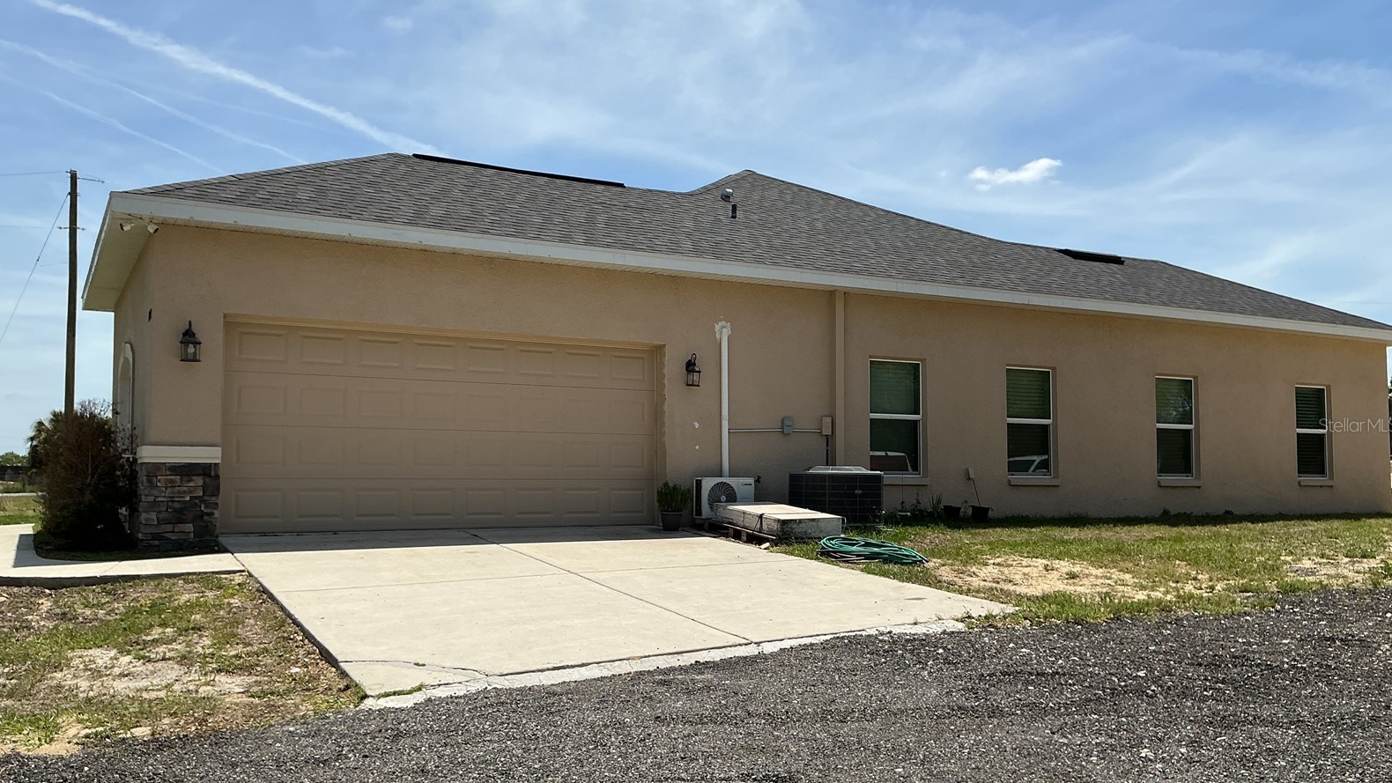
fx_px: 1181
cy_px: 425
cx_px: 697
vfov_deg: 36.7
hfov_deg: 61.0
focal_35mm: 32
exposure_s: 1/2801
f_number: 1.8
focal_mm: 3
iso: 25
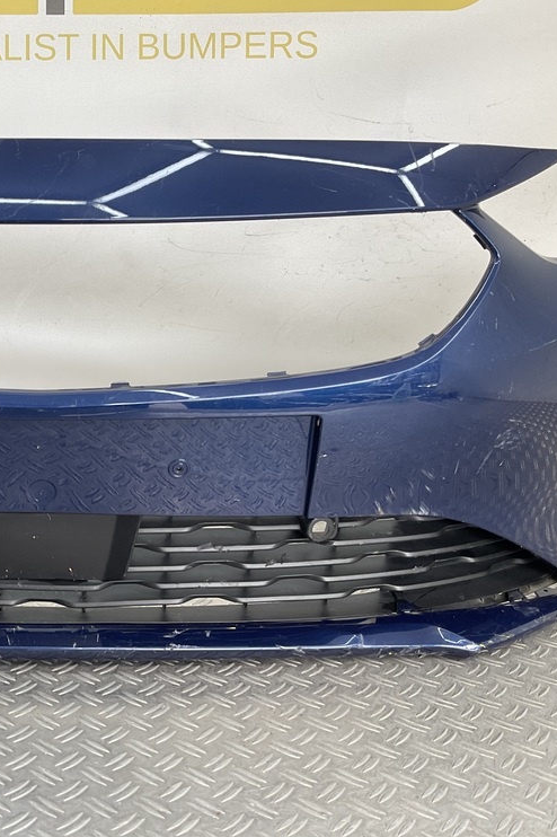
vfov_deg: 47.4
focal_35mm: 41
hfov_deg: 30.9
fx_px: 952
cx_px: 37
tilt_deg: -14.9
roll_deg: -1.7
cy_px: 425
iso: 20
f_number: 1.8
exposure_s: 1/120
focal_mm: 3
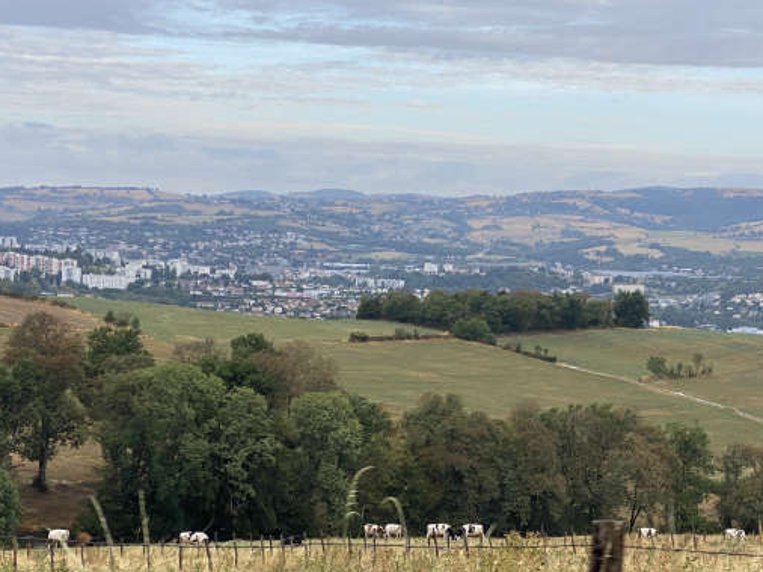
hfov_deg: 26.3
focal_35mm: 74
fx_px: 1630
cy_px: 392
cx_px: 443
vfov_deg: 19.8
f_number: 2
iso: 20
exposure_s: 1/510
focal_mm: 6
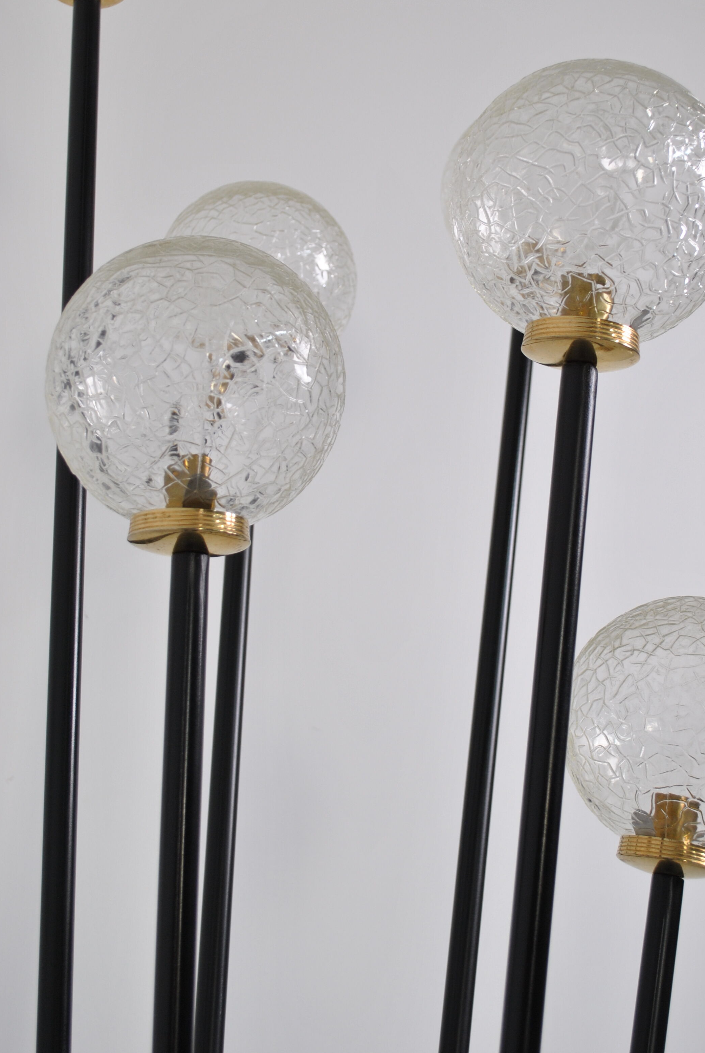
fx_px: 1640
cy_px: 430
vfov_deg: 35.5
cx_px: 414
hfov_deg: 24.2
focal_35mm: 56
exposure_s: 1/30
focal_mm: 30
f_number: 5.6
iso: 220
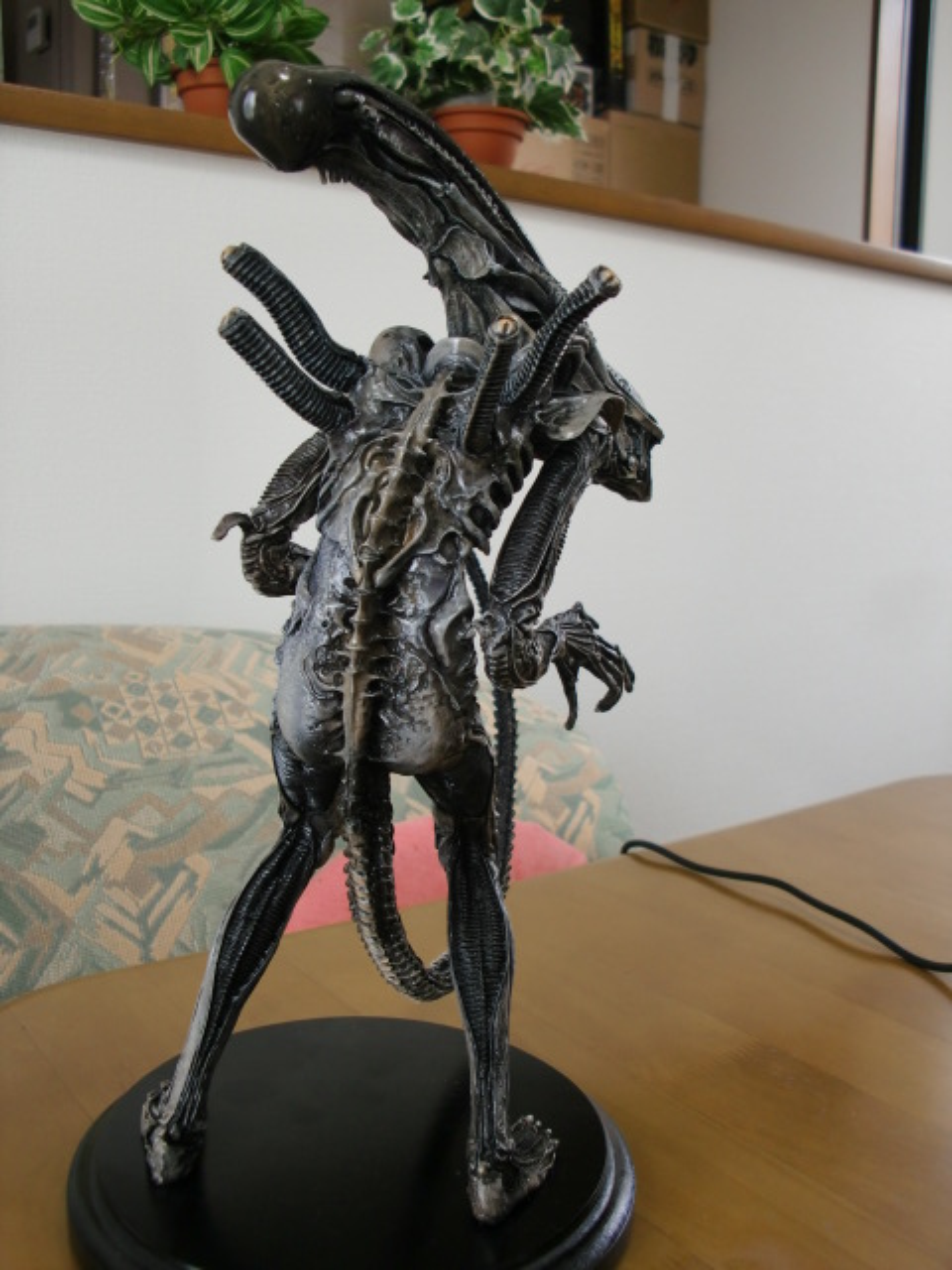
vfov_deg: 51.4
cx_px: 476
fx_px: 1320
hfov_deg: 39.7
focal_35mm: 36
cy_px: 635
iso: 100
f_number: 2.8
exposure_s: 1/60
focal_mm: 6.3
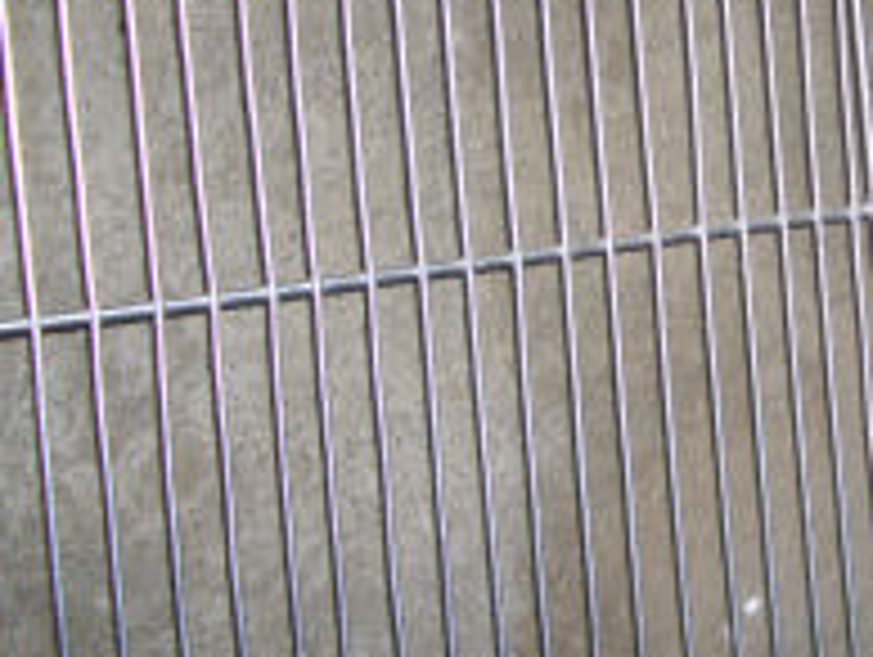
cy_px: 140
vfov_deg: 20.3
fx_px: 1818
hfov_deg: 25.8
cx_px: 850
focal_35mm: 72
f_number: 2.6
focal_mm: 5.8
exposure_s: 1/60
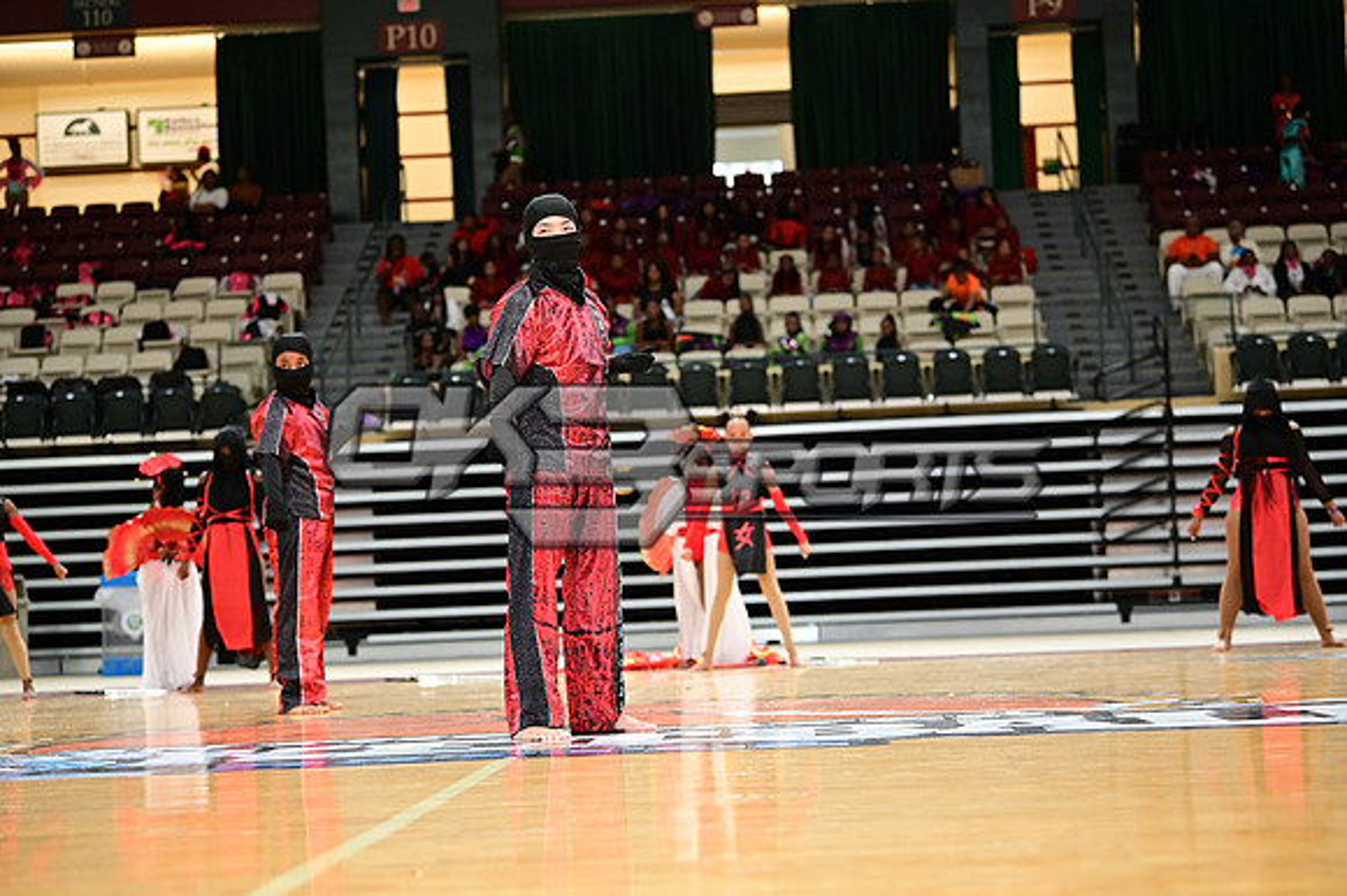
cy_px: 448
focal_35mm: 80
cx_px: 674
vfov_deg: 17.0
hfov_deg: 25.4
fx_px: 2992
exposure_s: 1/1000
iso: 6400
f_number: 3.2
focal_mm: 80
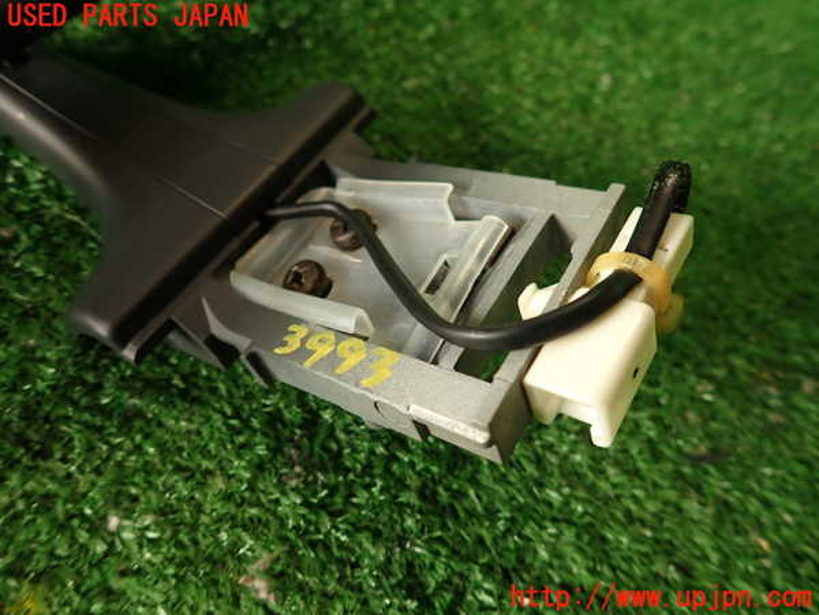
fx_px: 591
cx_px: 410
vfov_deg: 54.9
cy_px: 308
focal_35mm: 25
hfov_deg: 69.4
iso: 100
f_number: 2
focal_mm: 4.5
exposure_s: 1/60
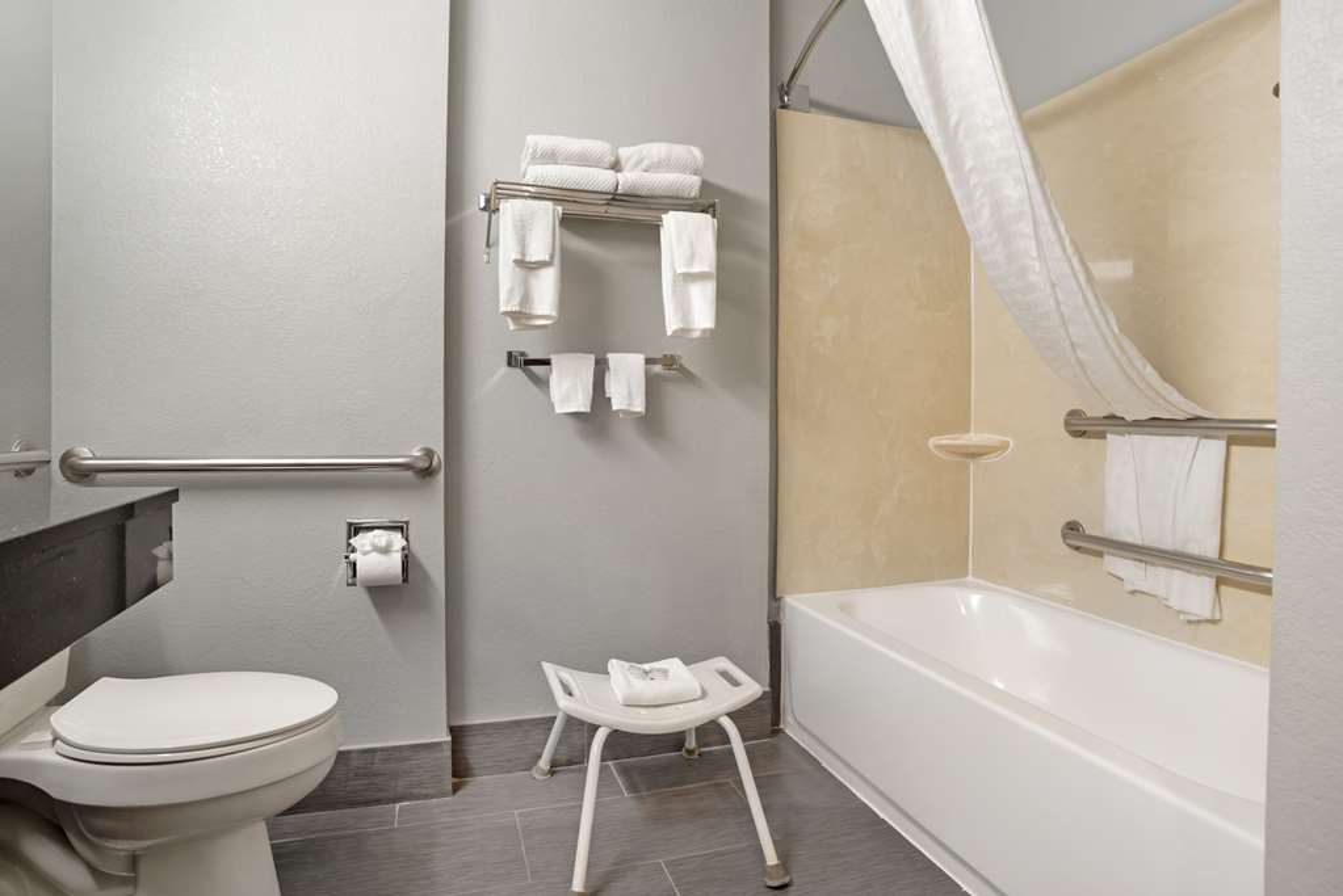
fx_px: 672
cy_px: 448
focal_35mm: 18
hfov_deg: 90.0
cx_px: 672
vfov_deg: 67.4
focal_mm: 18
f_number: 10
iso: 400
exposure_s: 1/20
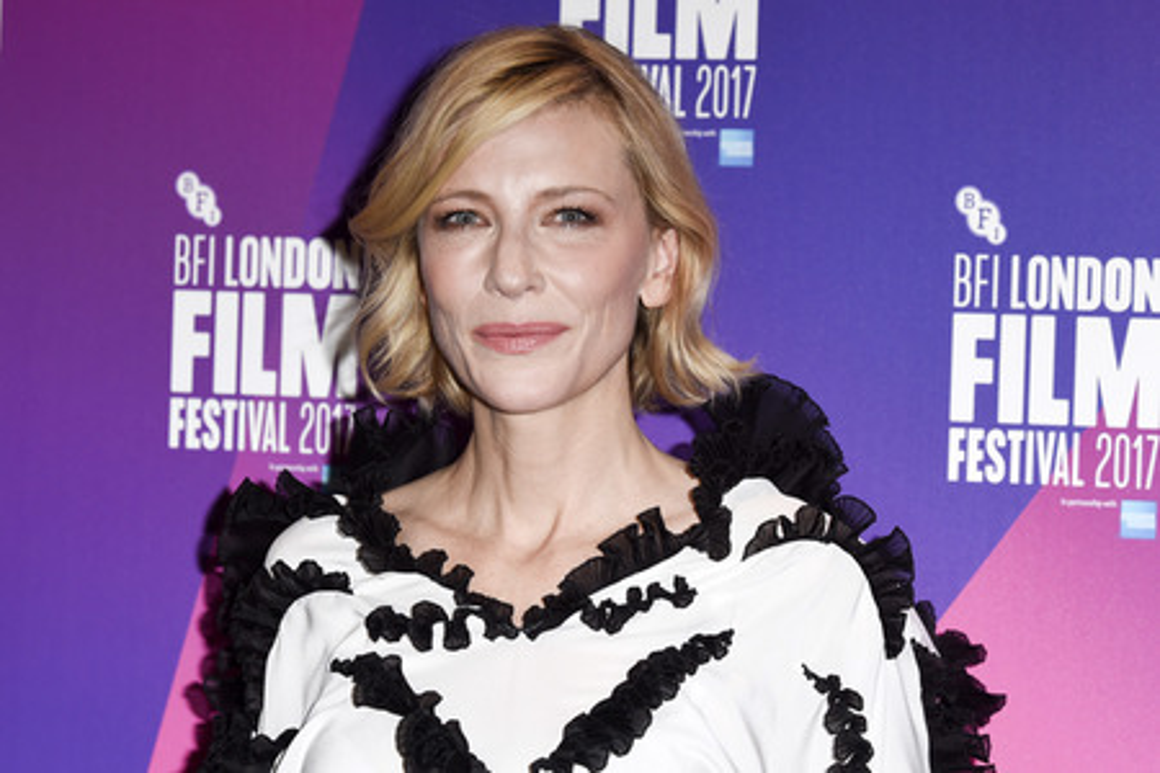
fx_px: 3866
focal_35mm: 120
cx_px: 580
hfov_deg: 17.1
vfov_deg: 11.4
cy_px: 386
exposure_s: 1/250
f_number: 5.6
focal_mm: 120
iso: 800
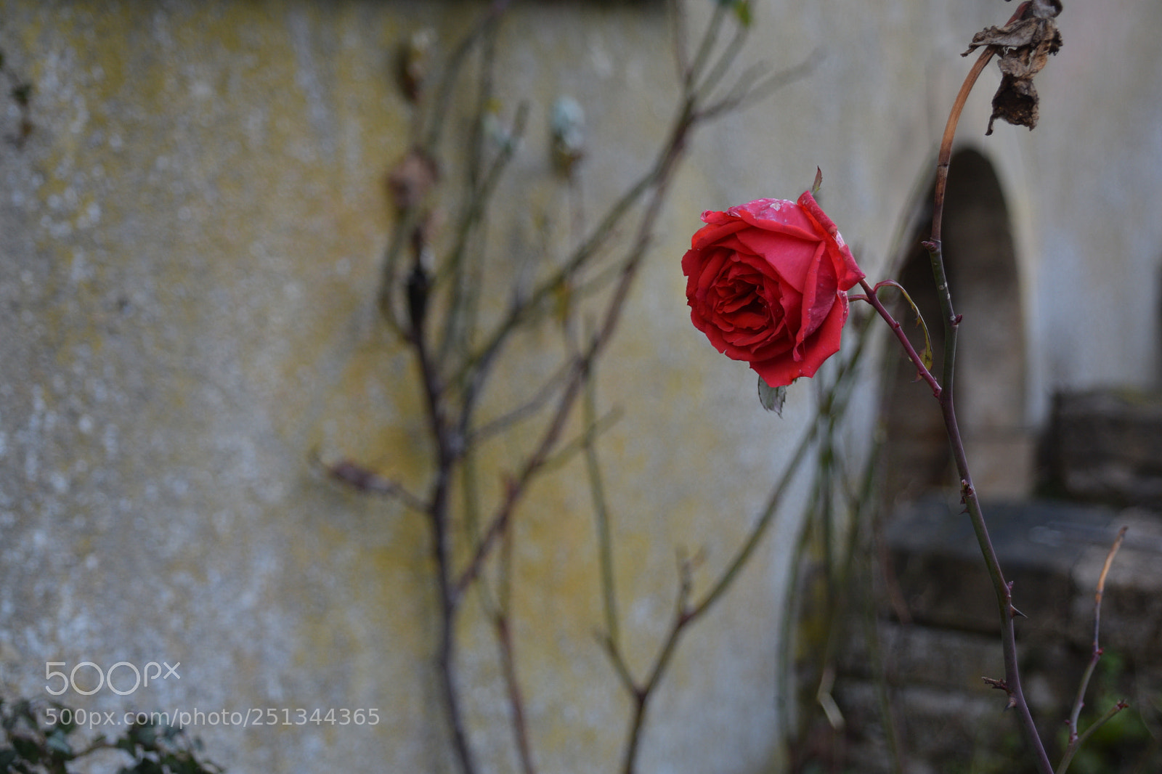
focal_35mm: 66
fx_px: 2130
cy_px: 387
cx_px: 581
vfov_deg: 20.6
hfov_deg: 30.5
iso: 200
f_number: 4.8
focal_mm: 44
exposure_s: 1/60
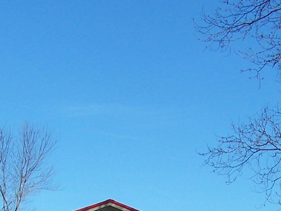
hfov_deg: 17.1
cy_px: 298
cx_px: 201
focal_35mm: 115
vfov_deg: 12.4
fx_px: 933
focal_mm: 6.3
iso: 80
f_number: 4
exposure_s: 1/500
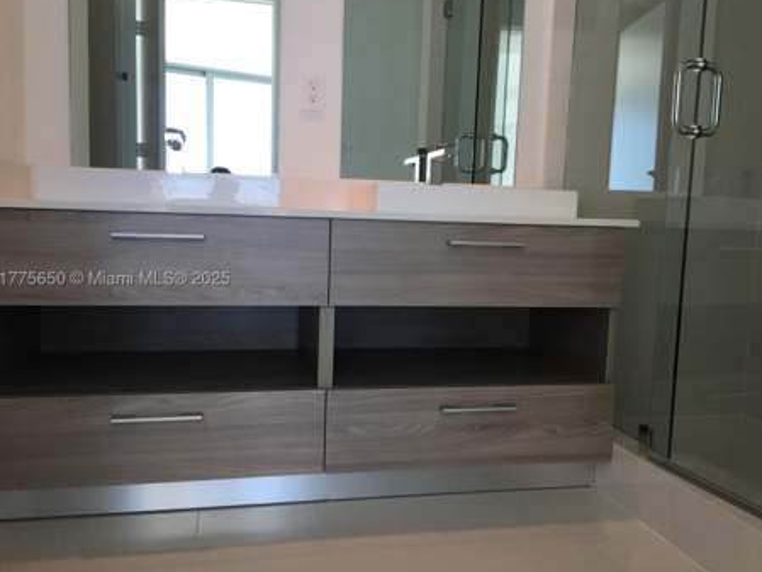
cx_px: 380
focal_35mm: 31
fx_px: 683
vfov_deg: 45.5
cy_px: 282
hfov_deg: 58.3
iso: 40
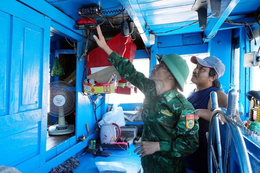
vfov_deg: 43.6
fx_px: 217
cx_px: 130
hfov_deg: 61.9
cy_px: 86
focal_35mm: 30
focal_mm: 20
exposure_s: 1/50
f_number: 7.1
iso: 640
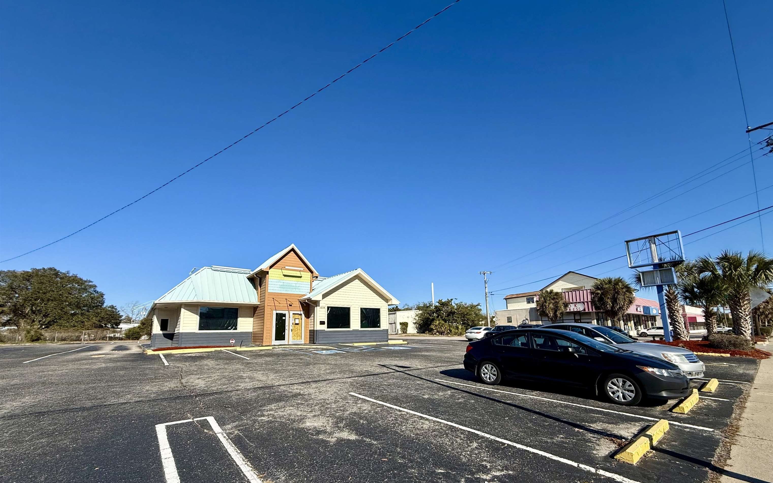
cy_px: 281
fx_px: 316
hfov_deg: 101.5
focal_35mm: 15
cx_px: 390
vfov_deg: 74.3
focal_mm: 2.22
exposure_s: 1/3289
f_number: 2.2
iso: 50
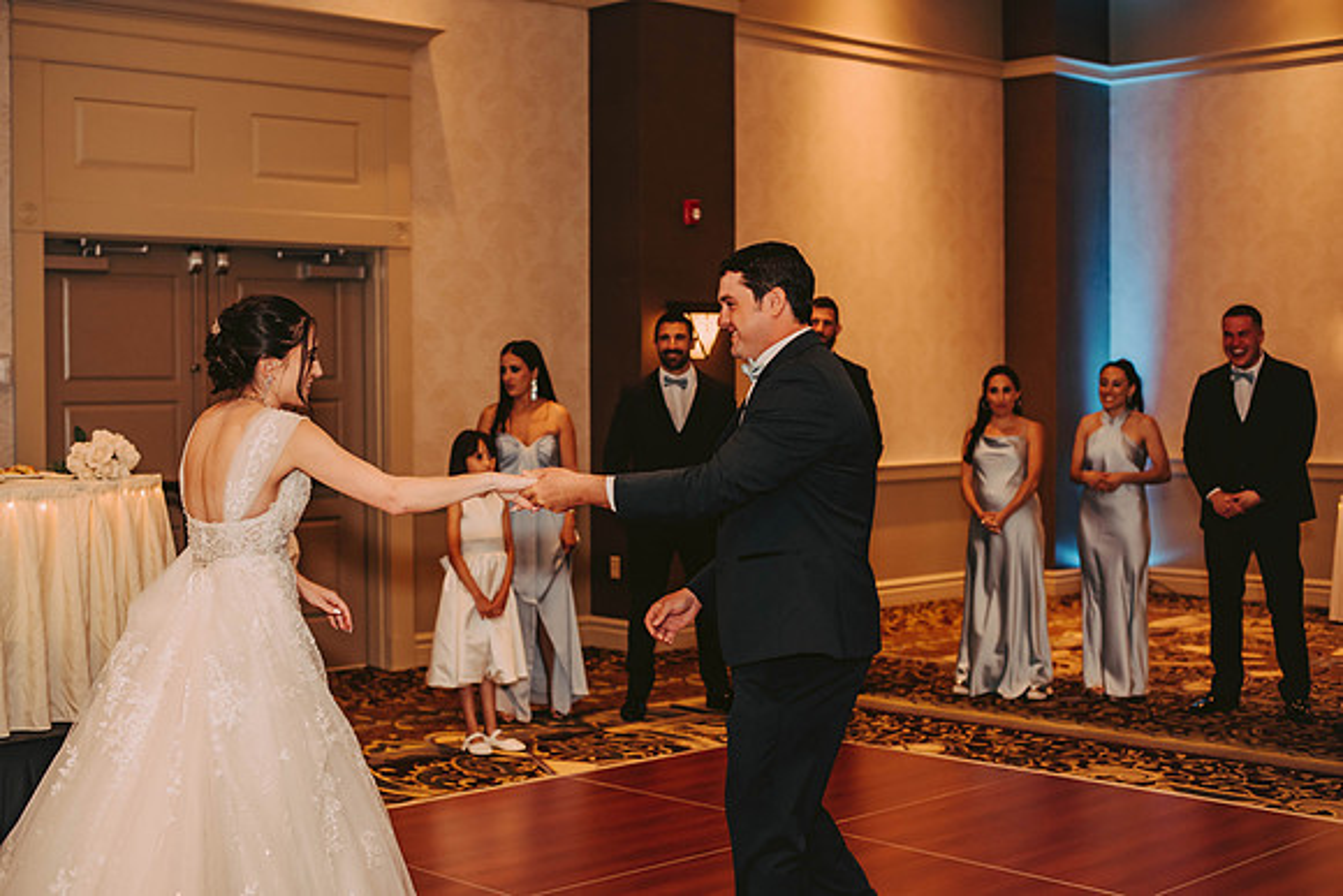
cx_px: 672
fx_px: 1866
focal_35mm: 50
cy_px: 448
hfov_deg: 39.6
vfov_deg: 27.0
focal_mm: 50
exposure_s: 1/125
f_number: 2.5
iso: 800
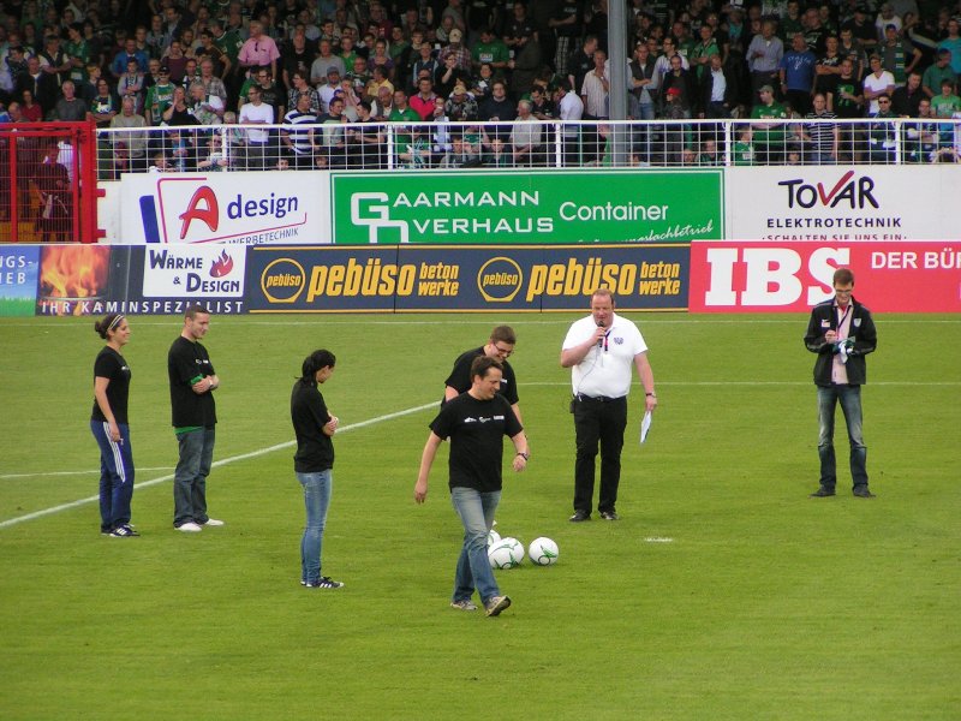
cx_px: 480
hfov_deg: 8.8
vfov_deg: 6.6
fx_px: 6274
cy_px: 360
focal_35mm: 226
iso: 160
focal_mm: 34.5
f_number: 3.5
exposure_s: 1/250
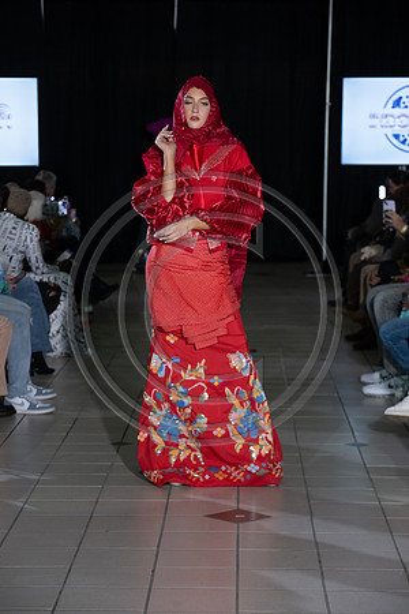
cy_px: 307
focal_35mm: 105
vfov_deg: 19.5
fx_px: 1789
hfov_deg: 13.0
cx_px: 204
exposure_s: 1/160
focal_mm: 105
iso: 1250
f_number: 5.6
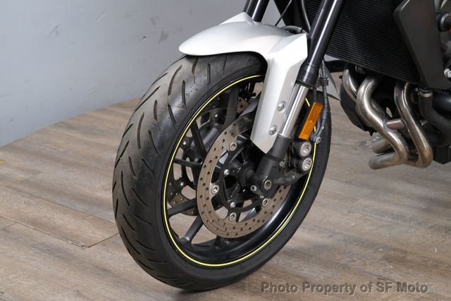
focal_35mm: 66
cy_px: 150
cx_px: 226
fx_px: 827
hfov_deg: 30.5
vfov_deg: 20.6
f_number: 9
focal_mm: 66
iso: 5000
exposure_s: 1/80
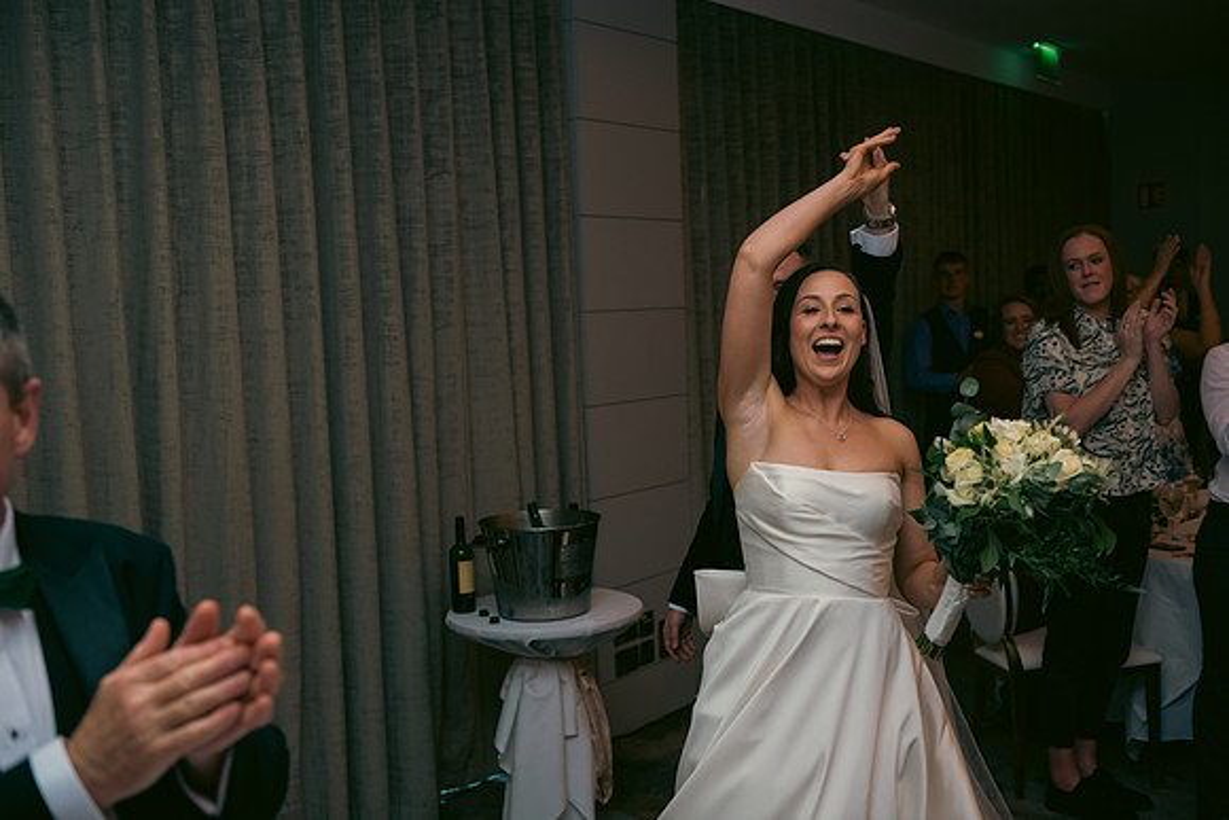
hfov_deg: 48.4
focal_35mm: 40
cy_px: 410
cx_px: 614
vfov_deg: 33.4
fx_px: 1366
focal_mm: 40
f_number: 3.5
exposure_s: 1/160
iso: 800
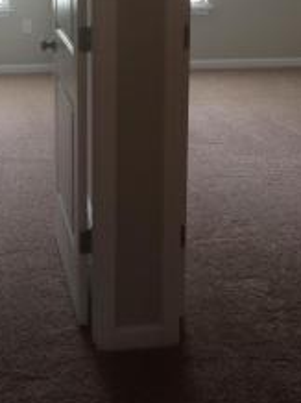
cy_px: 46
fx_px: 743
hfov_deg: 22.8
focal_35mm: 64
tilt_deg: -11.1
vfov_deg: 29.2
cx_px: 113
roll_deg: +0.0
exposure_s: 1/30
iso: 40
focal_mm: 4.15
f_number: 2.2
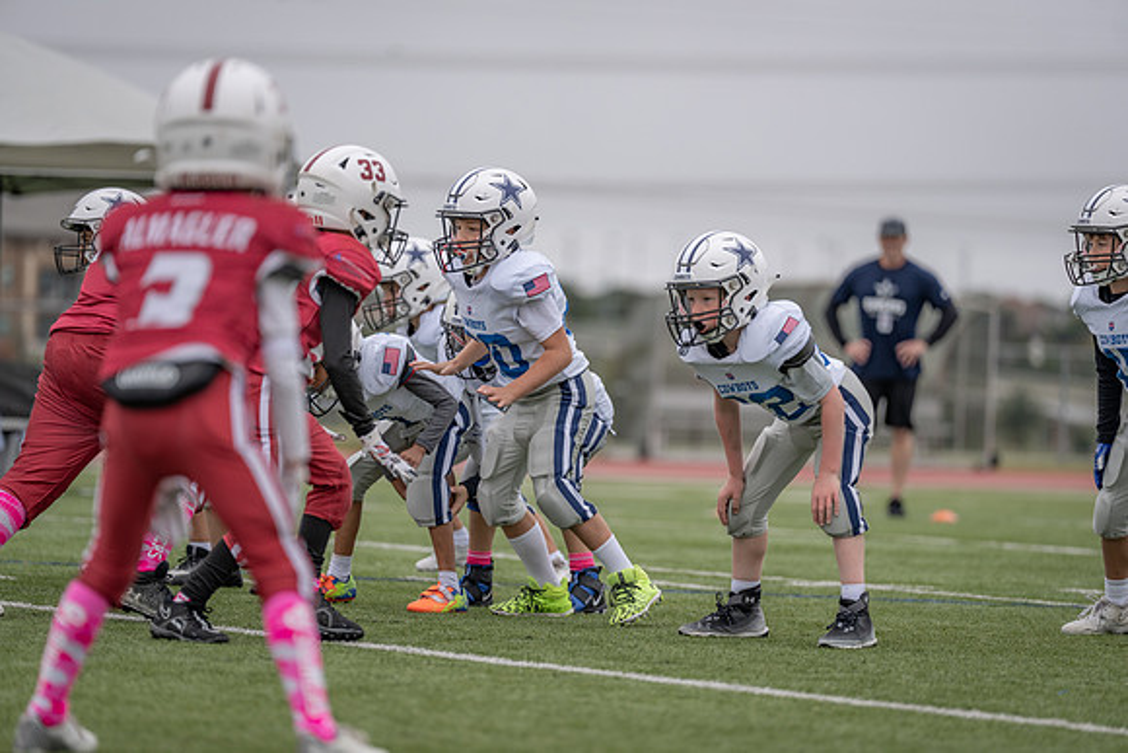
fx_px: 6268
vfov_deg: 6.9
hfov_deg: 10.3
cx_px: 564
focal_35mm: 200
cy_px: 376
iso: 200
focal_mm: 200
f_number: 2.8
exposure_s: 1/1250
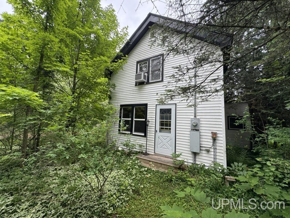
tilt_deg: +6.2
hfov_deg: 102.1
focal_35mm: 14
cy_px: 109
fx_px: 117
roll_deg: -3.3
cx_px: 145
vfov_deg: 85.7
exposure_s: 1/140
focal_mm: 2.22
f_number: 2.2
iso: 40
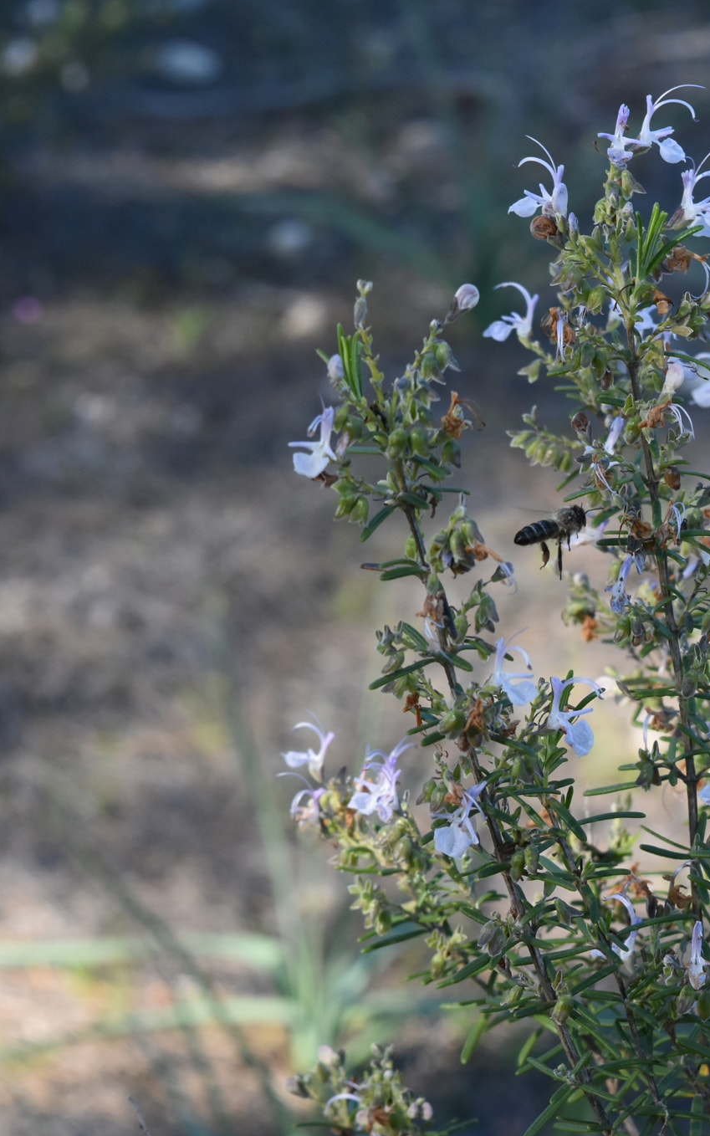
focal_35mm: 127
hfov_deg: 10.3
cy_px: 570
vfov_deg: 16.5
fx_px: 3924
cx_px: 547
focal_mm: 55
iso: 800
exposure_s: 1/500
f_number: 8
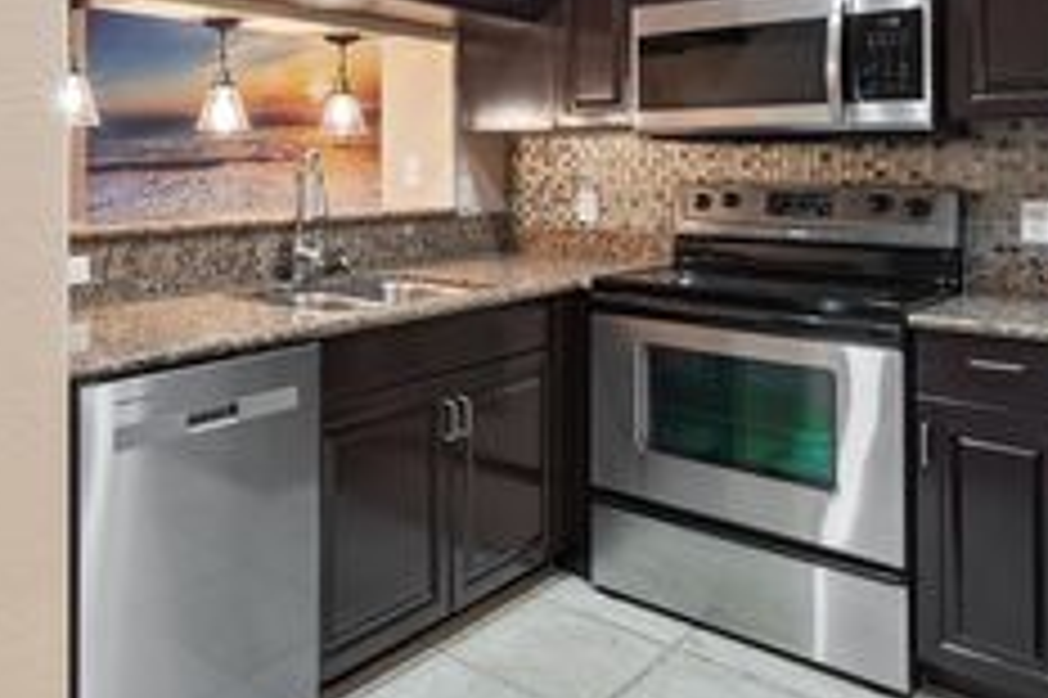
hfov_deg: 57.8
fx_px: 873
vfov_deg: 41.5
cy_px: 128
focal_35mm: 30
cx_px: 225
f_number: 8
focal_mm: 14
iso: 250
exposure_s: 1
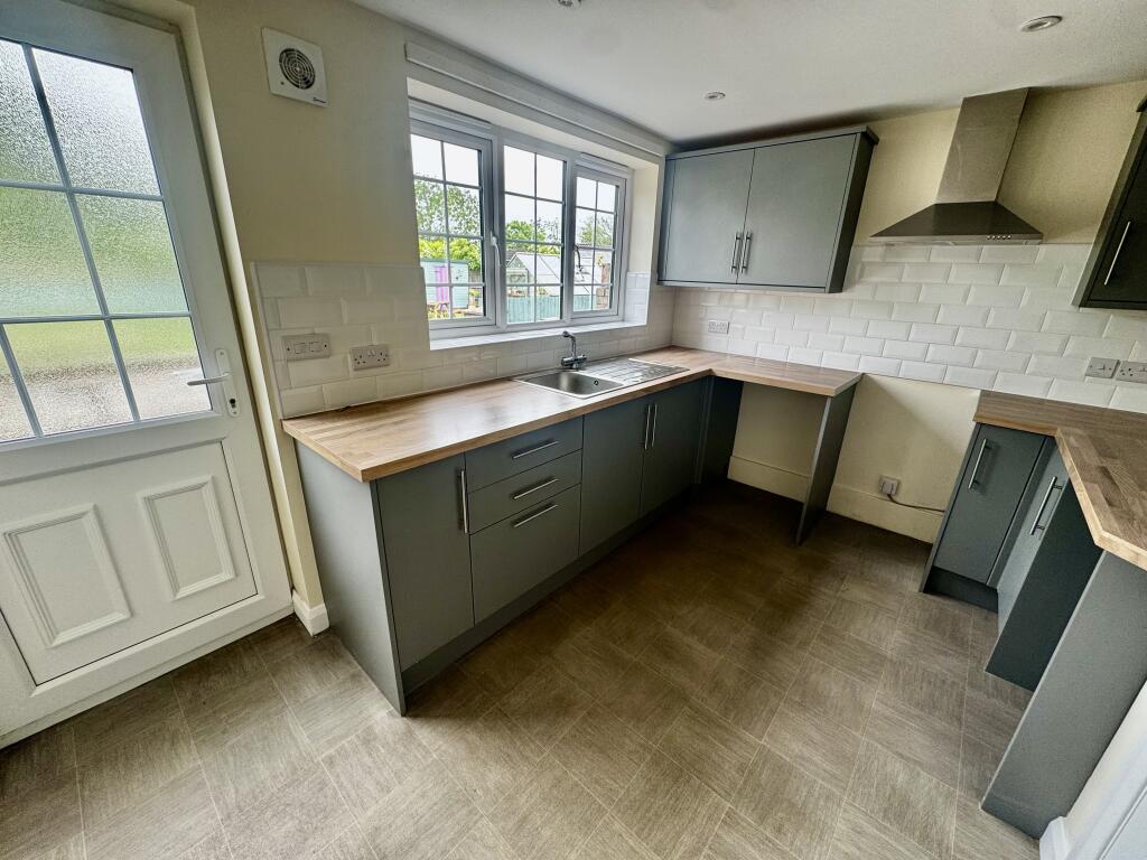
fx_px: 464
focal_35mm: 14
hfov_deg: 102.1
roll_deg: -1.4
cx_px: 574
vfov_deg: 85.7
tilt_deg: -19.1
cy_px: 430
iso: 64
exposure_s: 1/99
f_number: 2.2
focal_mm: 2.22
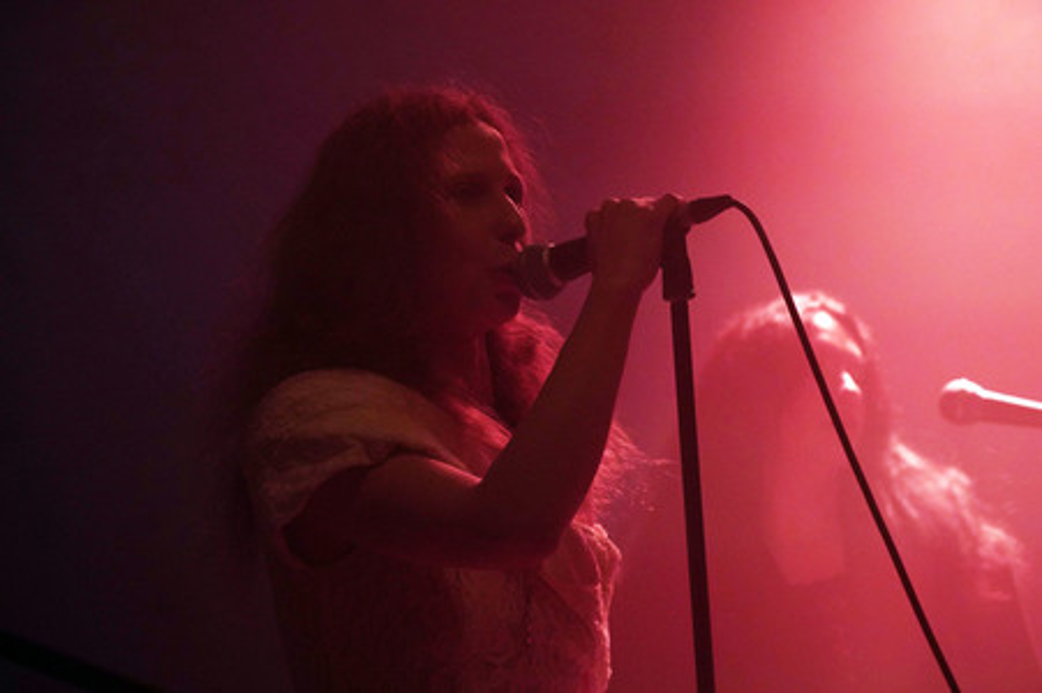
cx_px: 521
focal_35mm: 92
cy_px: 346
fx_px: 2661
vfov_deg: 14.8
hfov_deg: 22.2
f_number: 4.5
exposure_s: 1/125
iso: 3200
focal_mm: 92
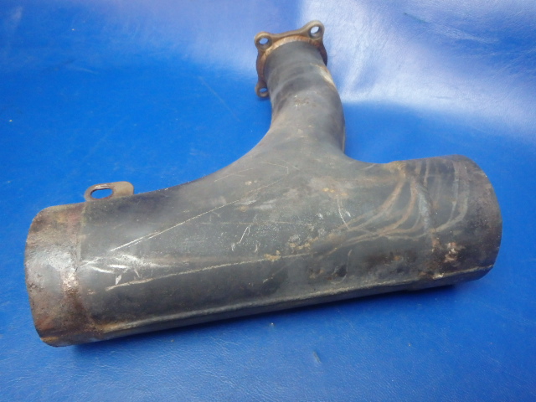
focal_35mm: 28
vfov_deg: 49.7
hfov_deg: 63.4
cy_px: 201
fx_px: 434
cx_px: 268
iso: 800
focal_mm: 5
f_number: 3.9
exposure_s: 1/30
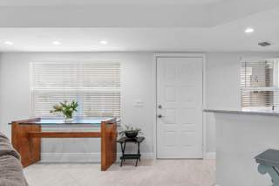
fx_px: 186
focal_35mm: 24
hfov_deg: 72.0
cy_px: 95
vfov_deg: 53.1
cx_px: 181
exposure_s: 1/4
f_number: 8
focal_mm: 16
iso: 100
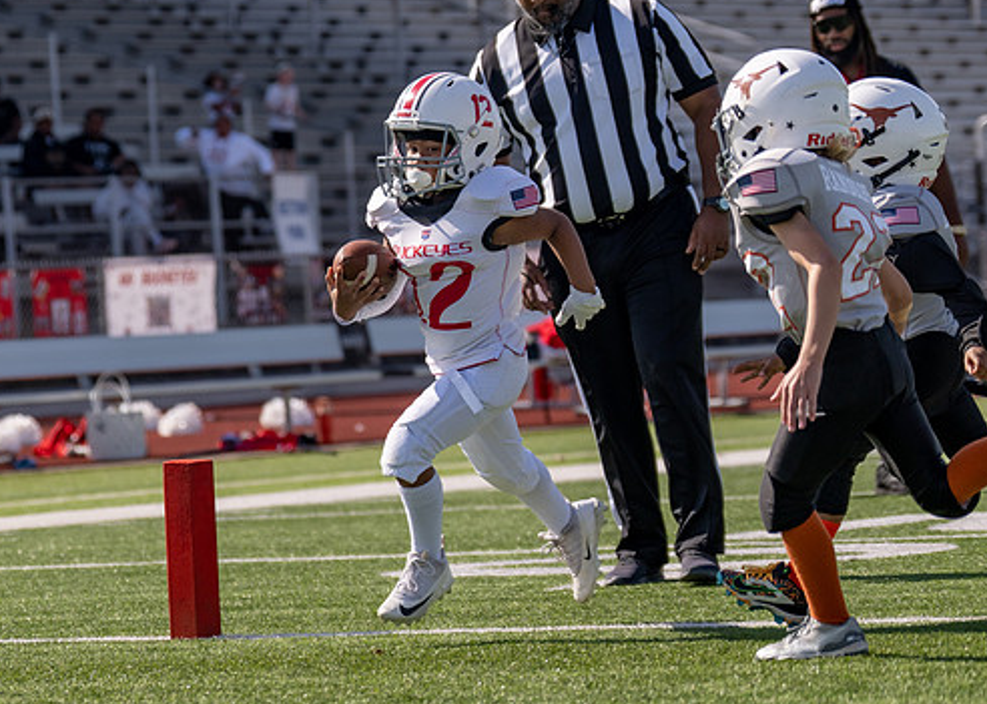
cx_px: 328
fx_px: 6220
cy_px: 355
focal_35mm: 222
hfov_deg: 9.1
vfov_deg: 6.5
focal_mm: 127
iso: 160
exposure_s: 1/3200
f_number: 4
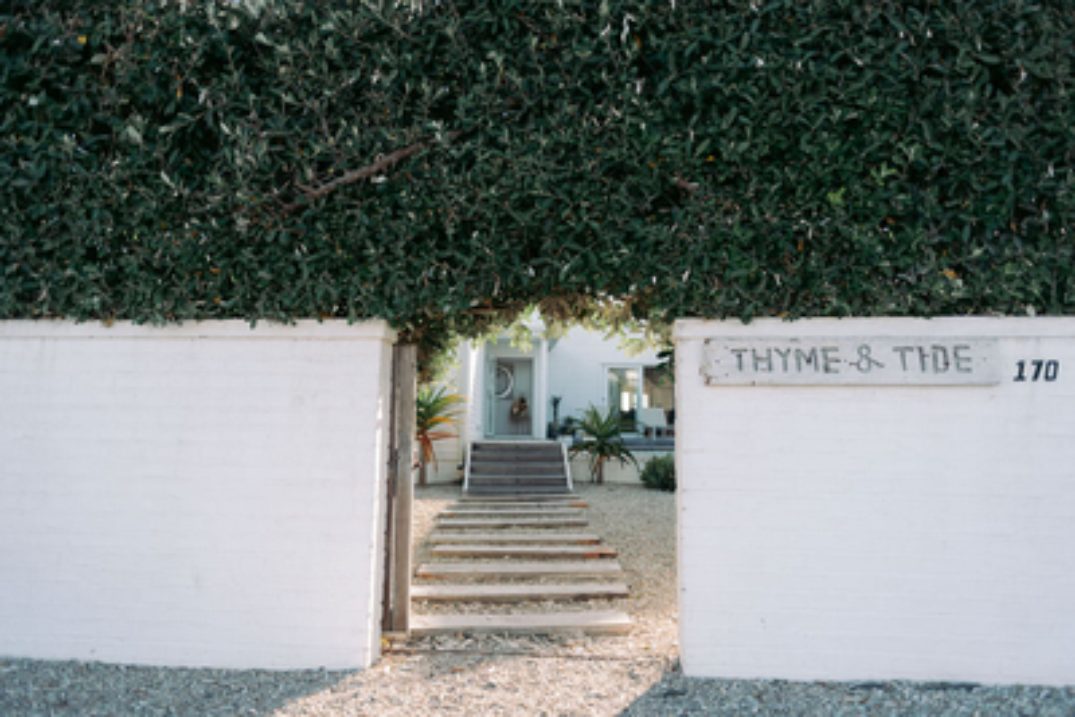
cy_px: 358
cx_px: 538
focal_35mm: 24
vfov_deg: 53.2
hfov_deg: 73.7
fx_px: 717
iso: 250
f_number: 2.8
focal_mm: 24
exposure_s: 1/2000
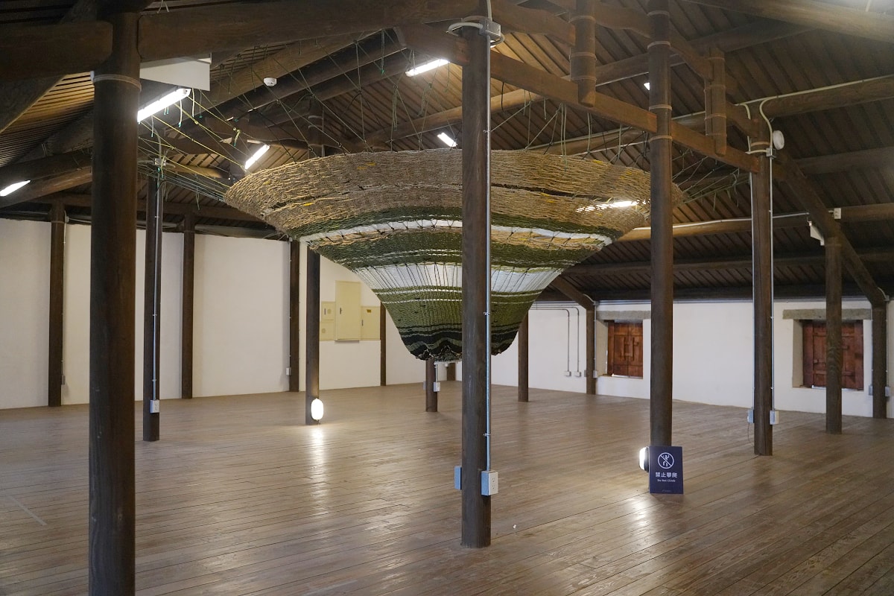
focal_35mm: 28
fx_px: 695
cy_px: 298
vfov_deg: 46.4
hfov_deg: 65.5
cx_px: 447
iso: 4000
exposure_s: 1/160
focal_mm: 28
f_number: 2.8
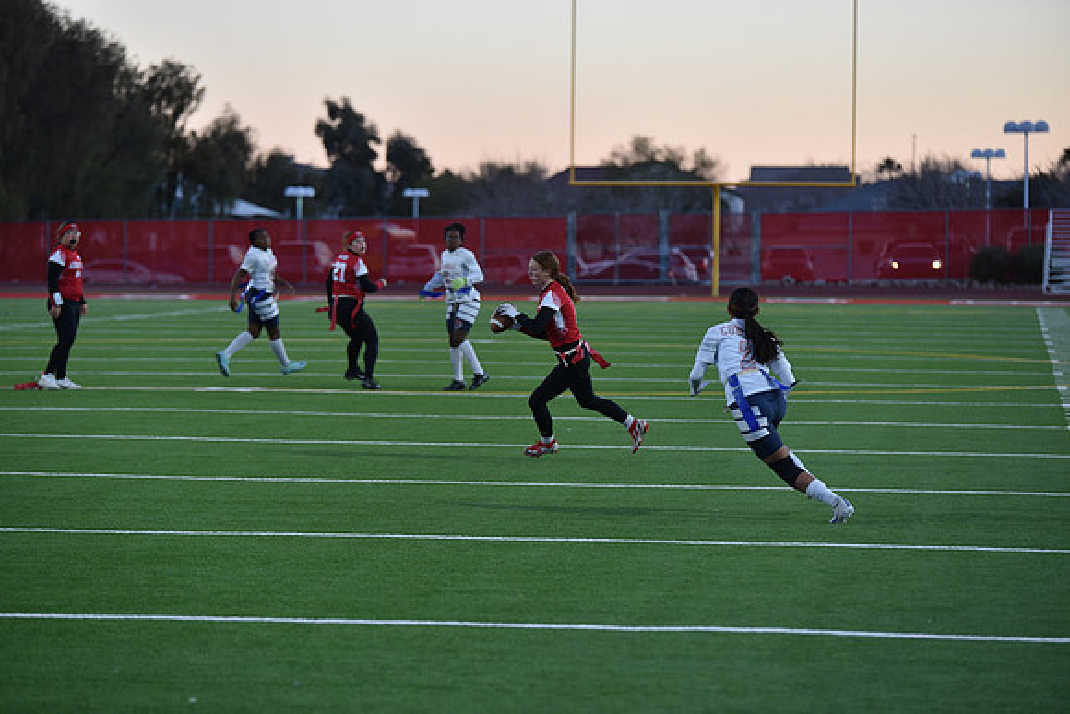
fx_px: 4013
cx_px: 535
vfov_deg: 10.2
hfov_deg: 15.2
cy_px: 357
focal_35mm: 135
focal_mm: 135
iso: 450
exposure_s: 1/500
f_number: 2.8
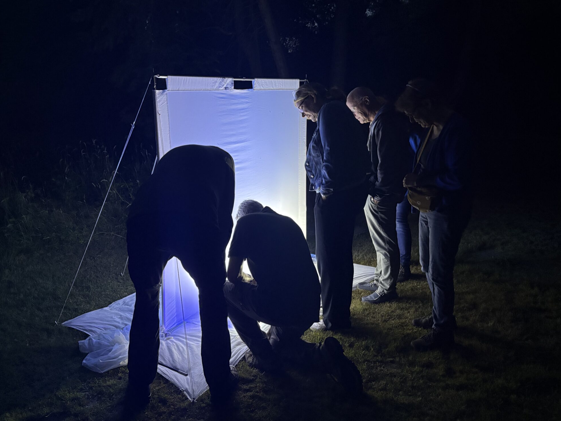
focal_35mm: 27
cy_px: 209
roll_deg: +0.6
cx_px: 276
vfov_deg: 51.4
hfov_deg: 65.3
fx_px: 438
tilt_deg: -10.1
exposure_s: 1/33
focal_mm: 5.96
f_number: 1.6
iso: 500
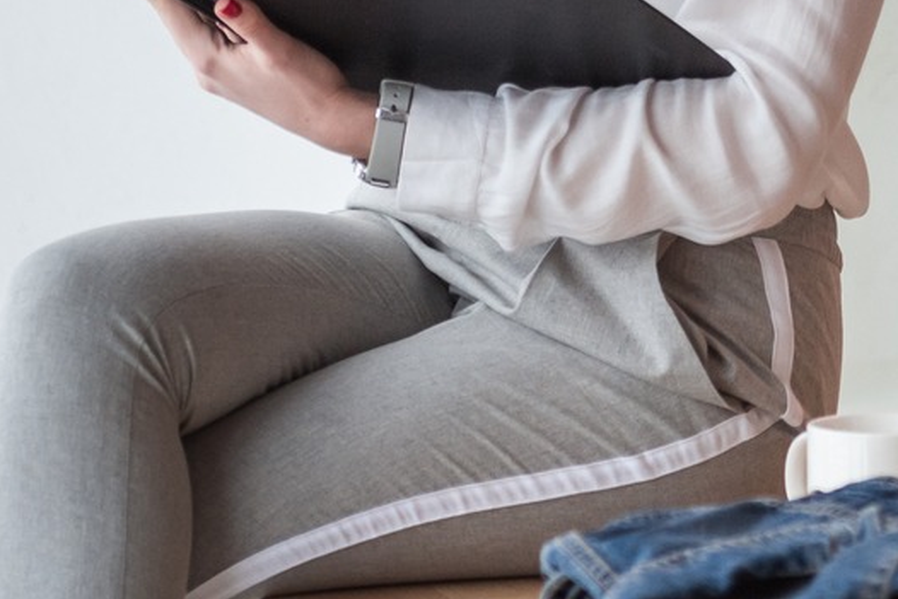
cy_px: -226
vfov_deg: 5.1
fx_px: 6637
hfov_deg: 7.7
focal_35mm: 266
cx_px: 1062
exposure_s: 1/125
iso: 640
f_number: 2.8
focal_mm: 70
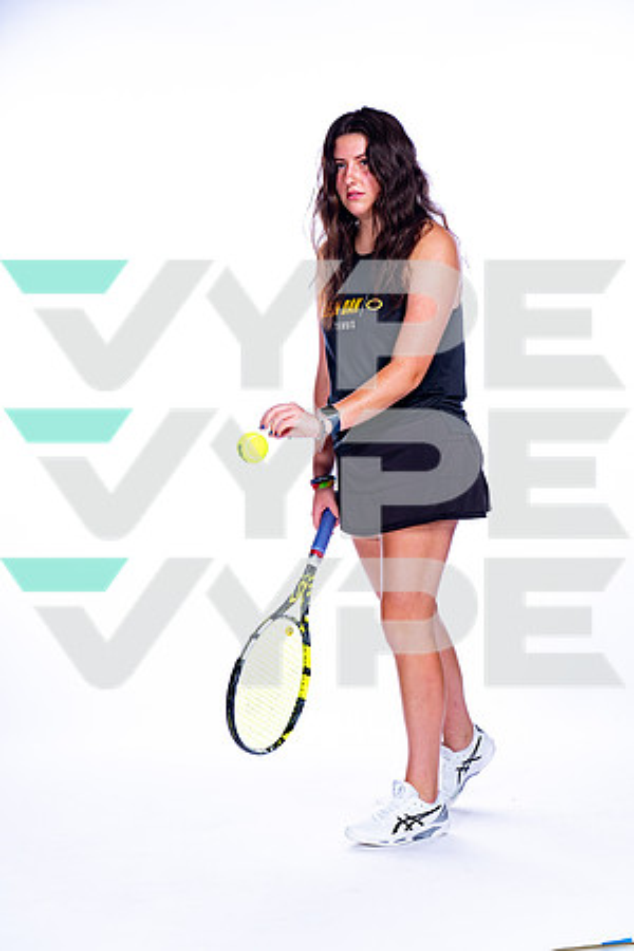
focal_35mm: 67
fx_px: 1770
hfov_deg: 20.3
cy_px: 476
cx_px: 317
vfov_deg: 30.1
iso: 100
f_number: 5.6
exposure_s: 1/250
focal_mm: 67
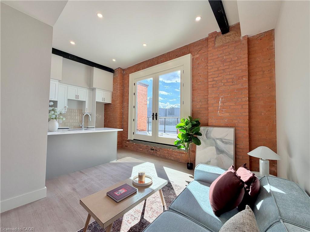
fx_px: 125
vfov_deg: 85.7
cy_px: 116
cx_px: 155
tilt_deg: +2.3
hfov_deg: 102.1
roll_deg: -0.8
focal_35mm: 14
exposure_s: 1/215
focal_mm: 2.22
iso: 50
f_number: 2.2
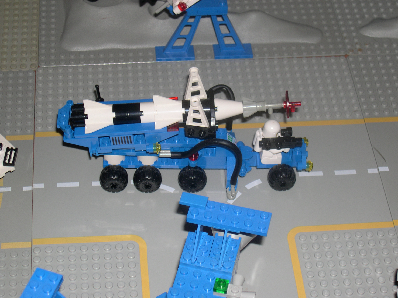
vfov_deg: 17.0
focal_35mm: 87
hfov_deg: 22.5
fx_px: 1000
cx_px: 199
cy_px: 149
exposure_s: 1/60
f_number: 4.4
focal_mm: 18.4
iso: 100
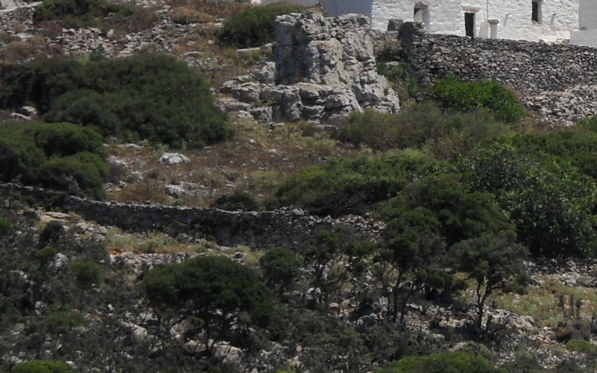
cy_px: -40
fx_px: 8898
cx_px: 663
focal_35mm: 547
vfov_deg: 2.4
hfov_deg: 3.8
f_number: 5.8
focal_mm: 30.6
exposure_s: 1/750
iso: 80
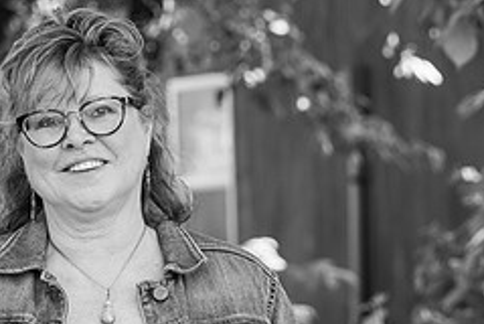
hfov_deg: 8.5
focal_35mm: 240
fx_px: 3231
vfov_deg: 5.7
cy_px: 208
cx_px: -32
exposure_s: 1/125
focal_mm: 99
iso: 250
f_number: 5
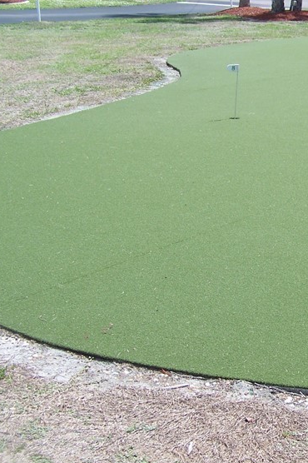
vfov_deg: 29.3
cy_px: 230
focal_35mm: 69
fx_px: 887
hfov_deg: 18.7
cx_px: 362
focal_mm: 5.85
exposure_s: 1/640
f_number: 2.8
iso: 64
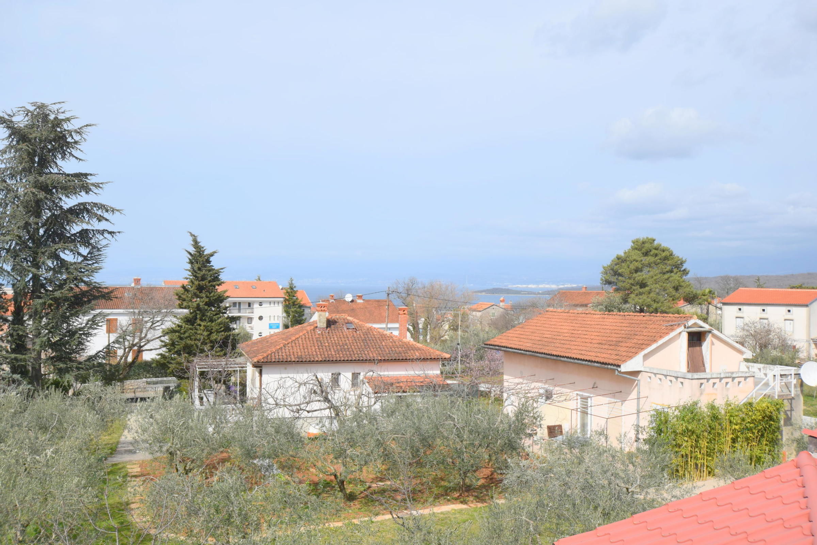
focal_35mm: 36
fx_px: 817
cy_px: 272
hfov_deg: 53.1
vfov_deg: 36.9
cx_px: 408
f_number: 10
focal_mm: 24
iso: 200
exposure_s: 1/400
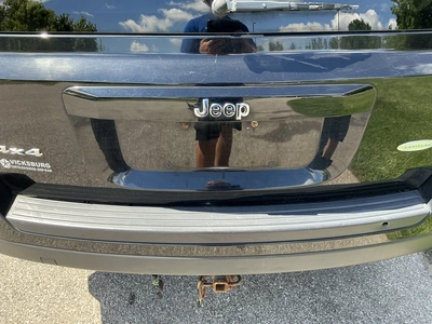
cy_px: 162
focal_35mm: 28
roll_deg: +2.0
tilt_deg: -32.2
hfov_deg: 63.4
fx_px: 349
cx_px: 216
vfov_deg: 49.7
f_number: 1.8
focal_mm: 3
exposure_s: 1/206
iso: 25
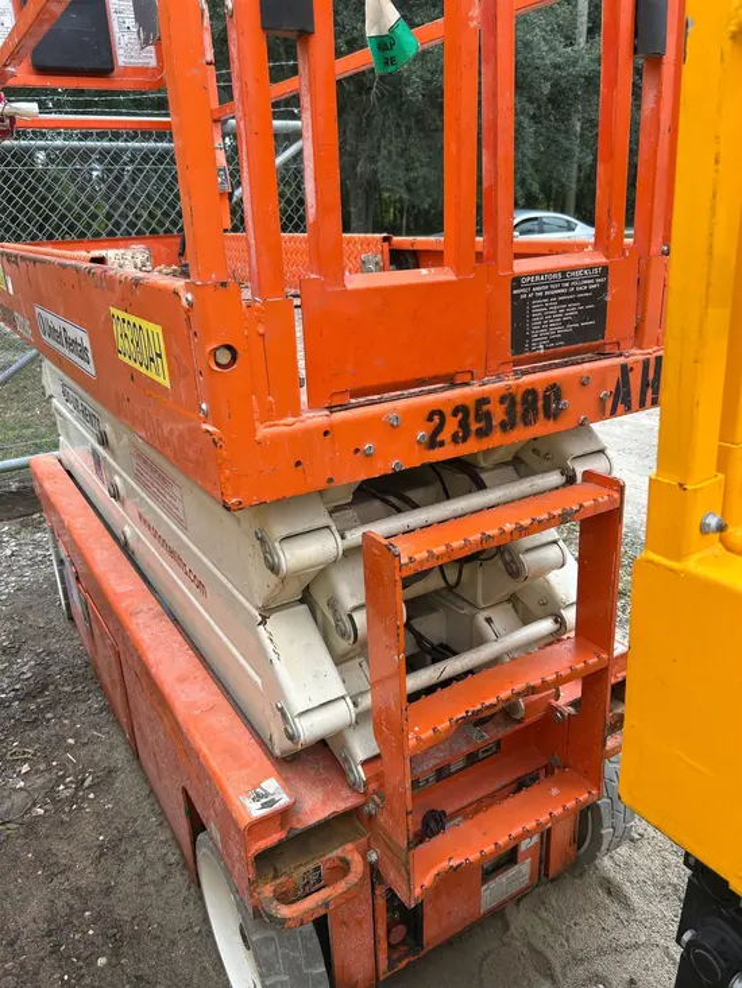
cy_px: 494
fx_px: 743
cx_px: 371
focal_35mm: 26
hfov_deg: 53.1
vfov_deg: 67.3
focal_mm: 5.7
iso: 40
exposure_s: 1/121
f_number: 1.5
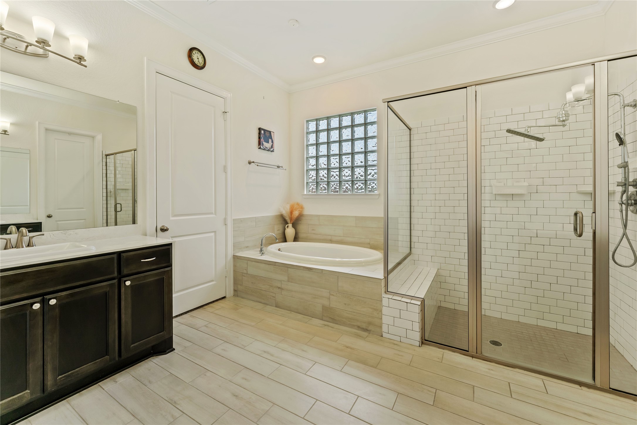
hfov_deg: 104.3
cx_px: 318
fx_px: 248
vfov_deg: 81.2
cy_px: 212
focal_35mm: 14
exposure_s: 1/15
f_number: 8
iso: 100
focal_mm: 14
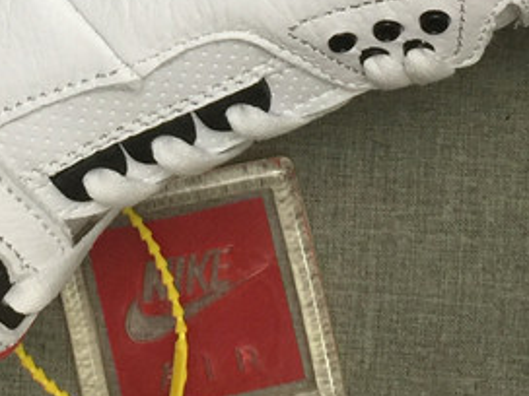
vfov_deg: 10.8
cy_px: -336
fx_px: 1956
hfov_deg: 15.3
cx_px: 78
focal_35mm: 128
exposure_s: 1/33
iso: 40
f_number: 2.2
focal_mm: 4.15
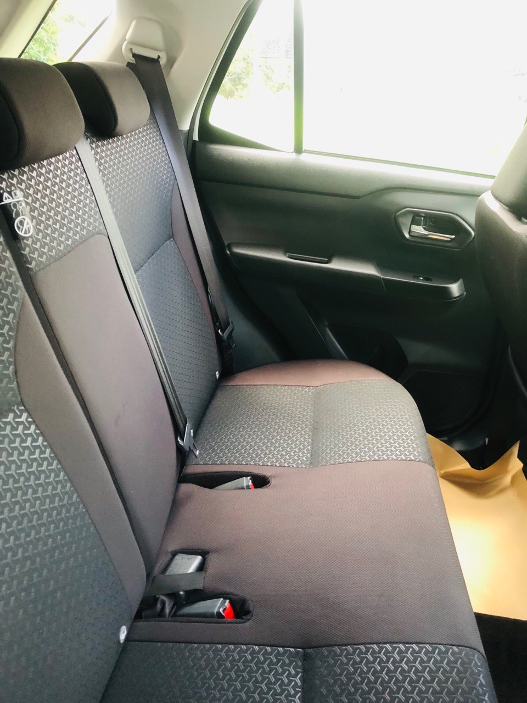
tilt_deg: -25.8
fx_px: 568
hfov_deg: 49.7
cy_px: 352
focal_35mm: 28
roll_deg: -1.2
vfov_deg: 63.4
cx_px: 264
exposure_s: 1/7
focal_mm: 4
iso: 100
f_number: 1.8
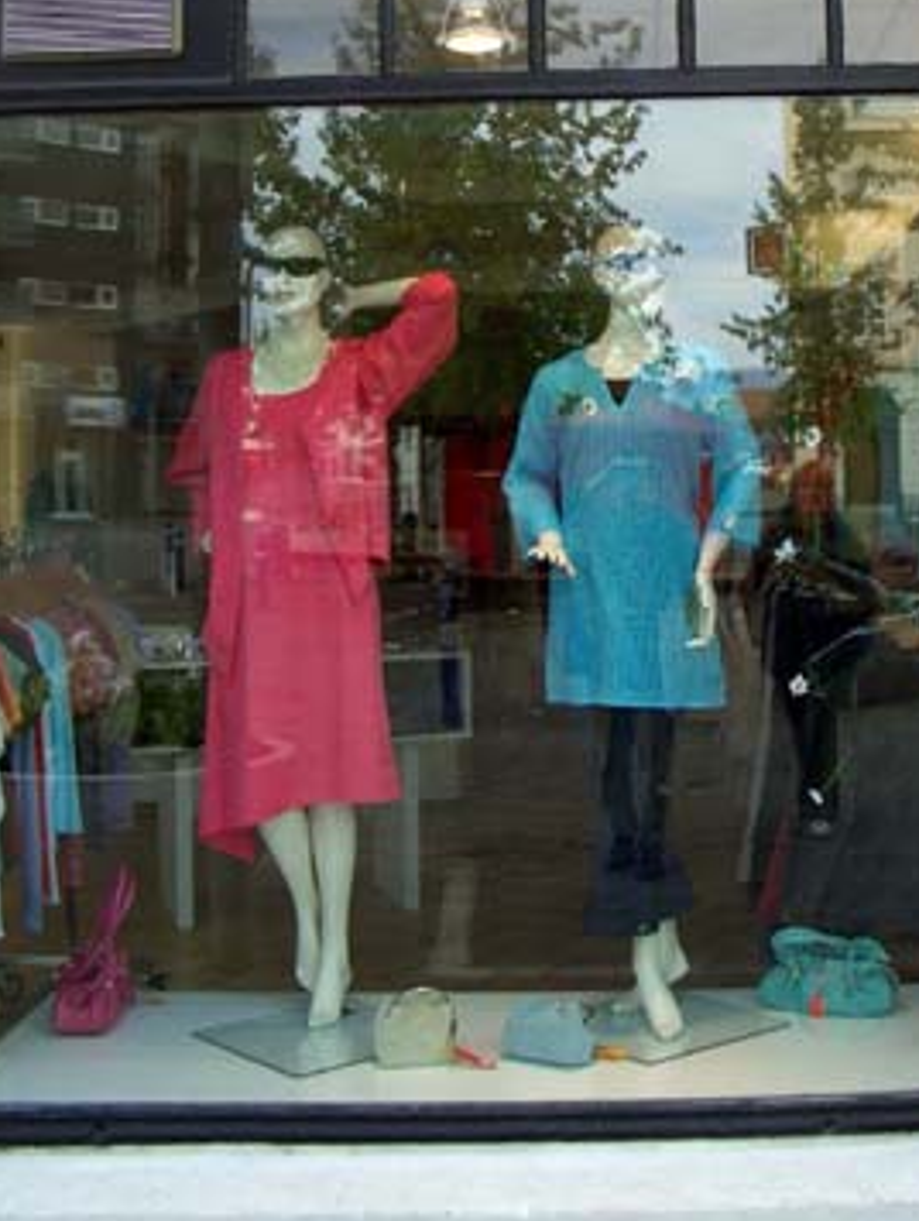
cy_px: 316
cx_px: 633
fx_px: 1907
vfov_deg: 34.8
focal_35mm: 54
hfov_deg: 26.9
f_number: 4.3
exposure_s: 1/125
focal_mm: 5.8
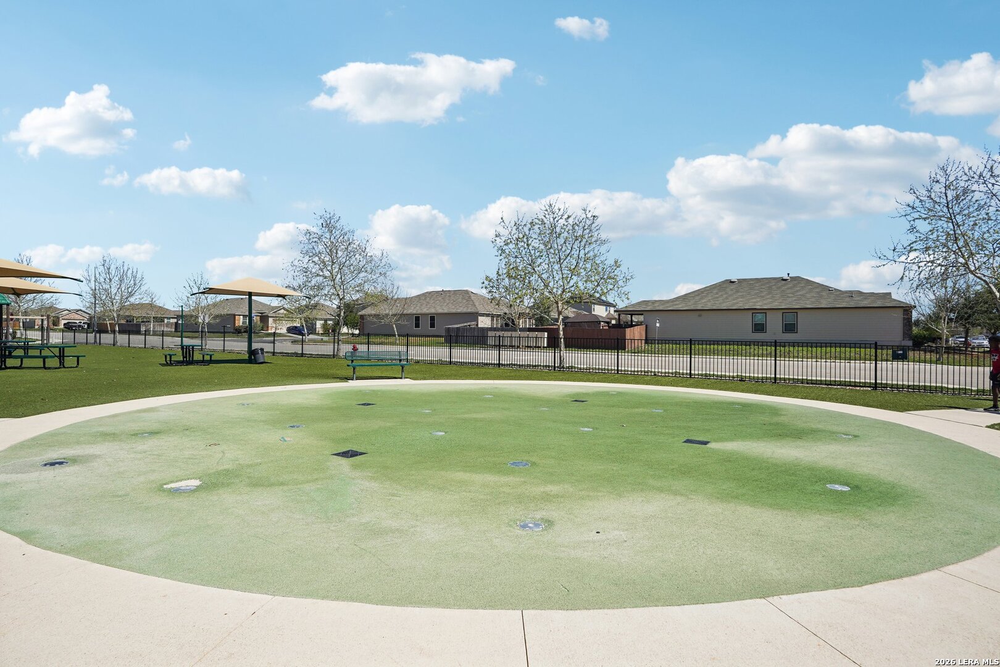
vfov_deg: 63.2
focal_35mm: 20
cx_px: 500
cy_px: 334
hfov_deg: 85.4
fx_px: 542
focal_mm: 19.5
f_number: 8
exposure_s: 1/500
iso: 100
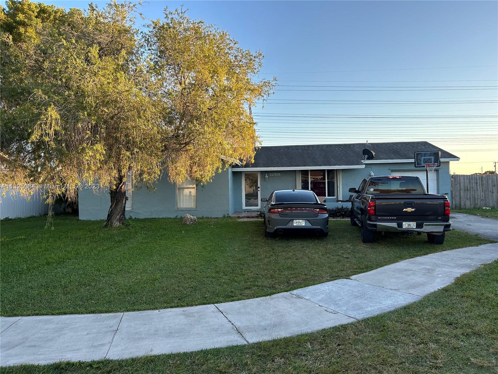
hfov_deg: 67.3
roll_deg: +1.6
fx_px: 374
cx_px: 249
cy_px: 187
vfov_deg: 53.1
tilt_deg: +0.4
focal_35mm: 26
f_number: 1.5
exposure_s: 1/692
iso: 50
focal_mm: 5.7
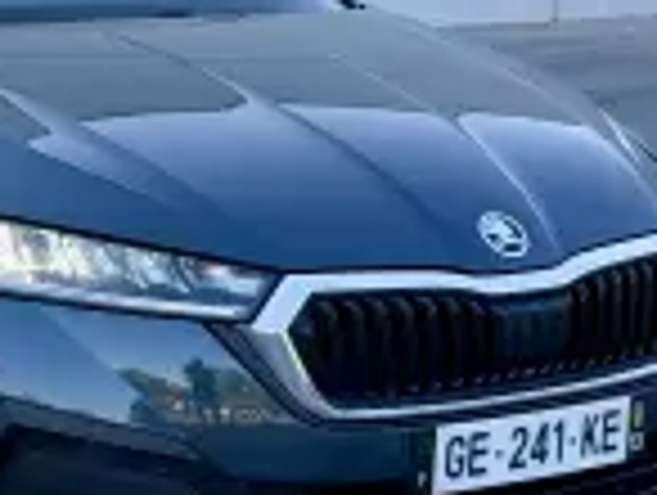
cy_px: 63
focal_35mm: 118
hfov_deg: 16.4
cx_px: 22
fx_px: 2243
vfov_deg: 12.5
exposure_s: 1/570
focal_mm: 6.76
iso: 64
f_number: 1.78
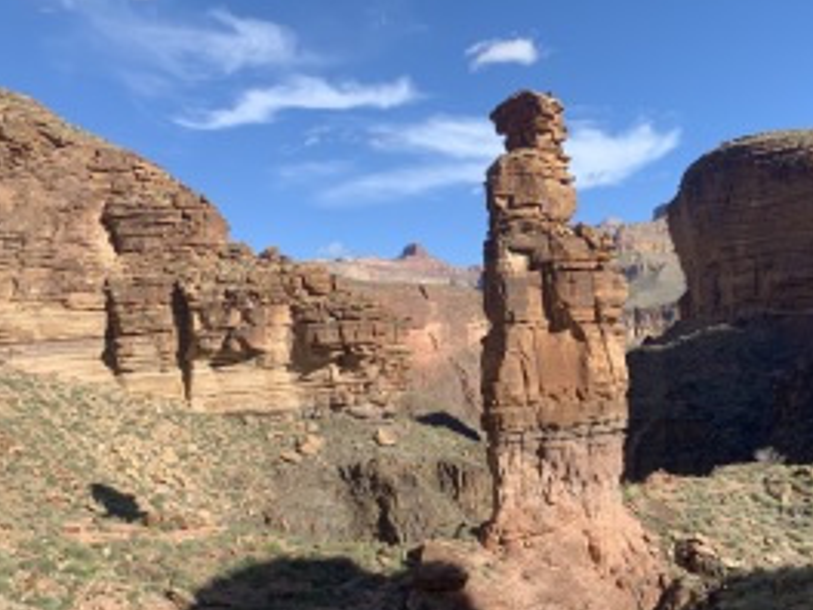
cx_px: 548
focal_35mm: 36
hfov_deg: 50.3
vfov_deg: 39.6
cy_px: 348
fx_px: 846
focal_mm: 4.25
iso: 25
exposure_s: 1/1332
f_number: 1.8
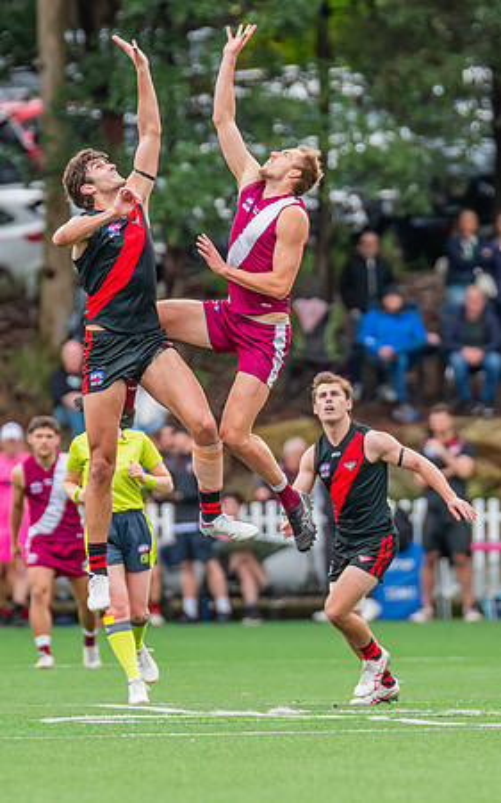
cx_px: 230
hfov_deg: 2.1
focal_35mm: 625
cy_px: 396
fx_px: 13668
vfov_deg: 3.4
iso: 800
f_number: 4.5
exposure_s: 1/1250
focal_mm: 360
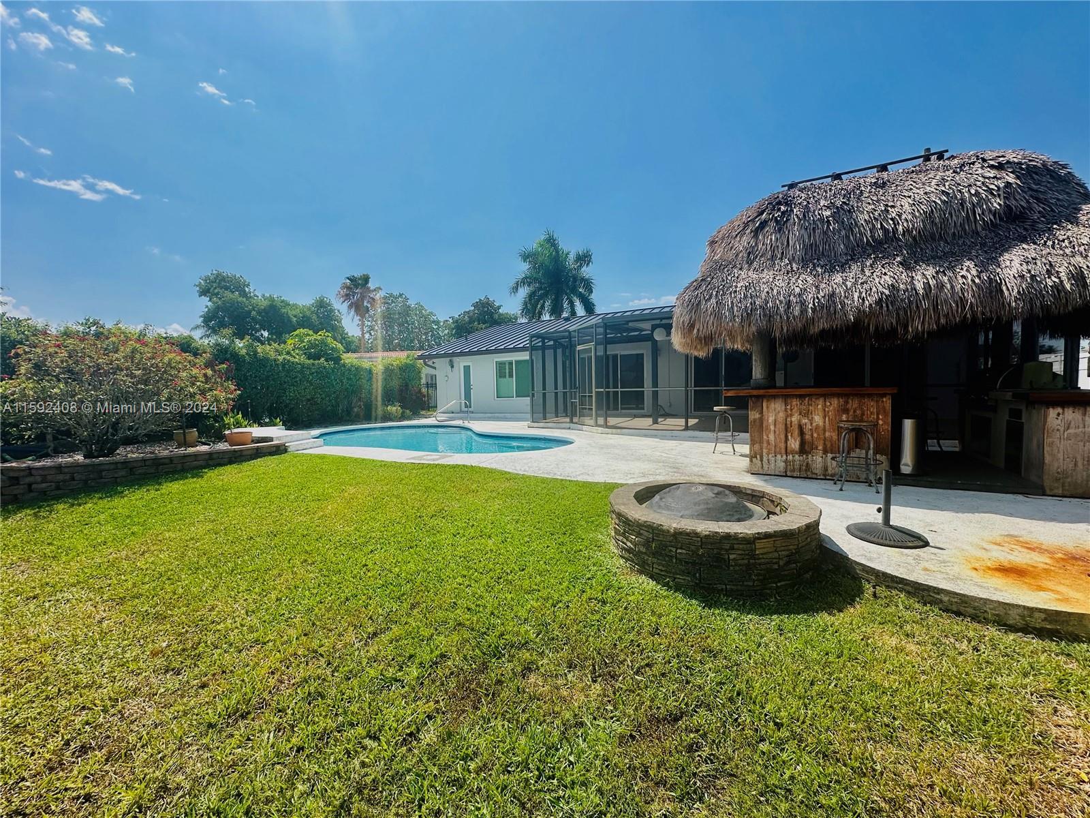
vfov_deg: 85.7
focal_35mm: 14
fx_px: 441
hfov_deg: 102.1
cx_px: 545
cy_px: 409
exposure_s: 1/3040
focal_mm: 2.22
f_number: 2.2
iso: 50
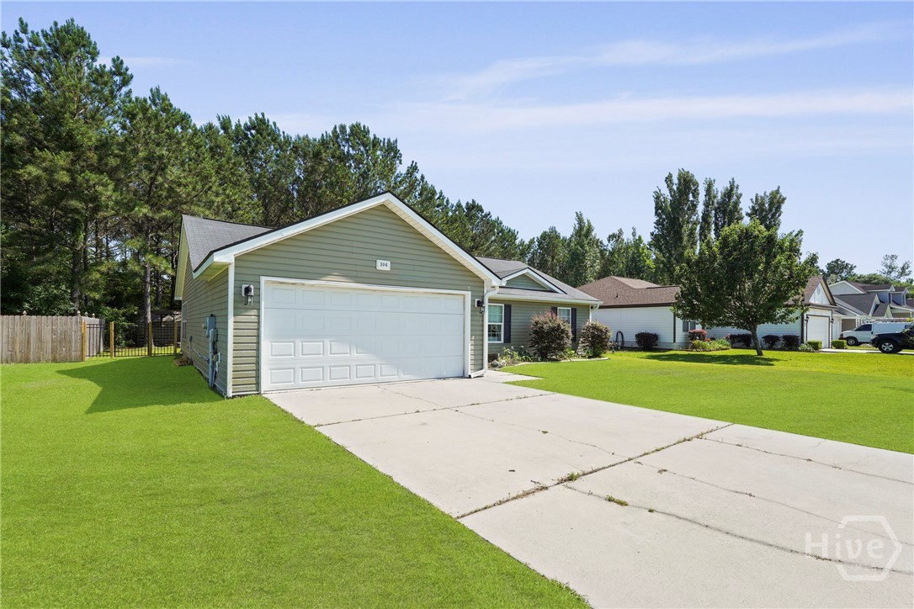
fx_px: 419
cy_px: 304
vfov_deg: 72.1
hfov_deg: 95.0
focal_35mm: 16
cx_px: 457
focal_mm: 16.5
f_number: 9
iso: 320
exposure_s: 1/500
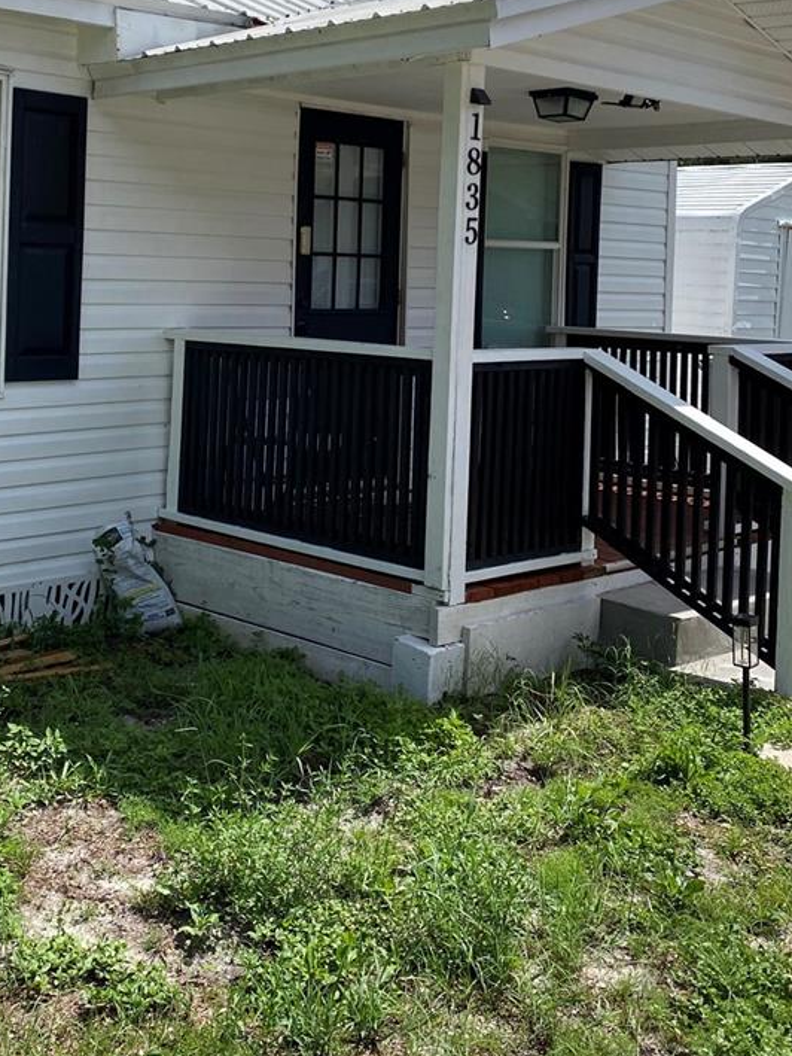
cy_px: 290
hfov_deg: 32.7
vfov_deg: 41.9
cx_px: 296
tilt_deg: -0.7
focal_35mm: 44
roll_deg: -1.5
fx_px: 1342
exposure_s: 1/2967
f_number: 1.8
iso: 32
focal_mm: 4.25
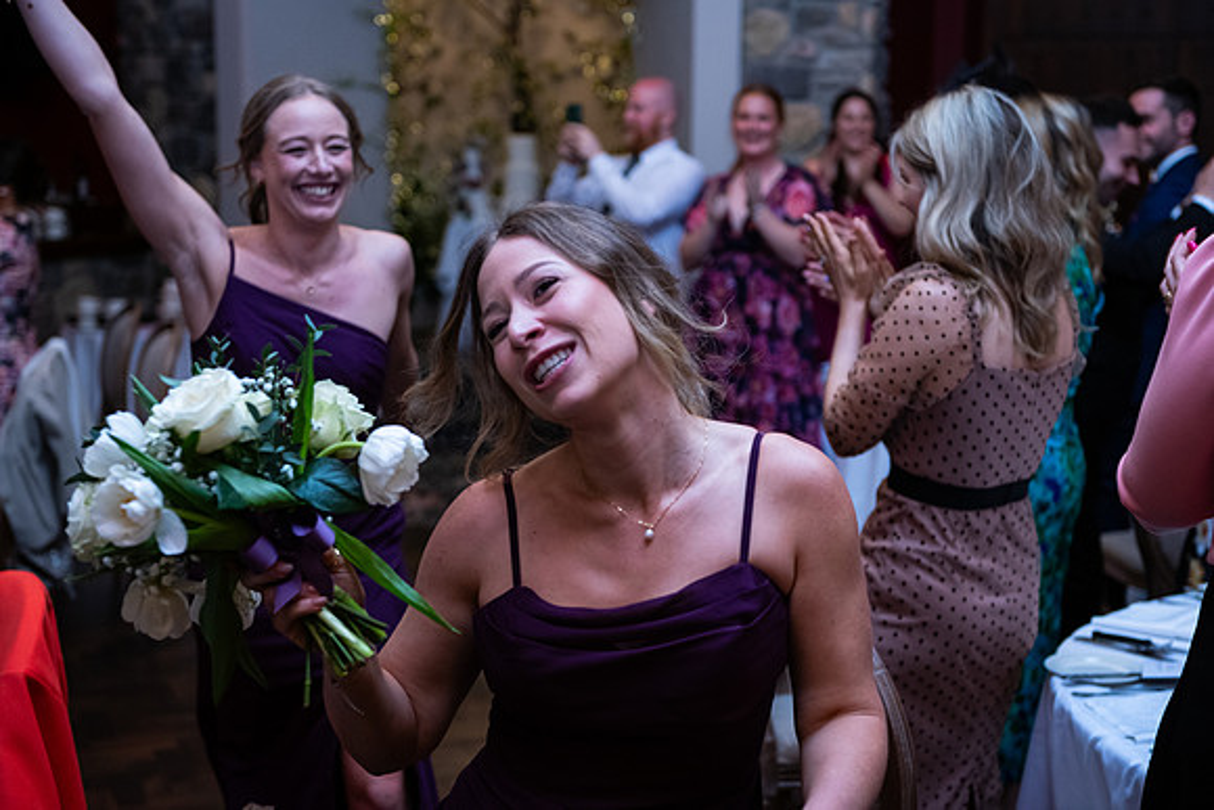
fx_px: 1889
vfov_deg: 24.2
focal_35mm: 56
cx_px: 607
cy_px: 405
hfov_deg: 35.6
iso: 800
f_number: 3.5
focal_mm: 56
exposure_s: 1/160
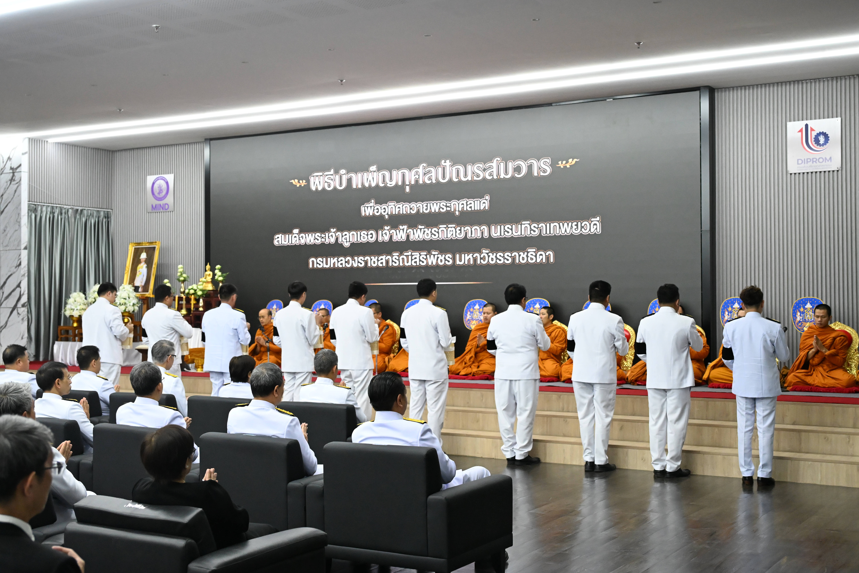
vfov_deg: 30.5
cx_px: 430
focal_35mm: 44
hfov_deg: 44.5
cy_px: 286
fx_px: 1050
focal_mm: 44
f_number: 4
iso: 6400
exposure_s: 1/500
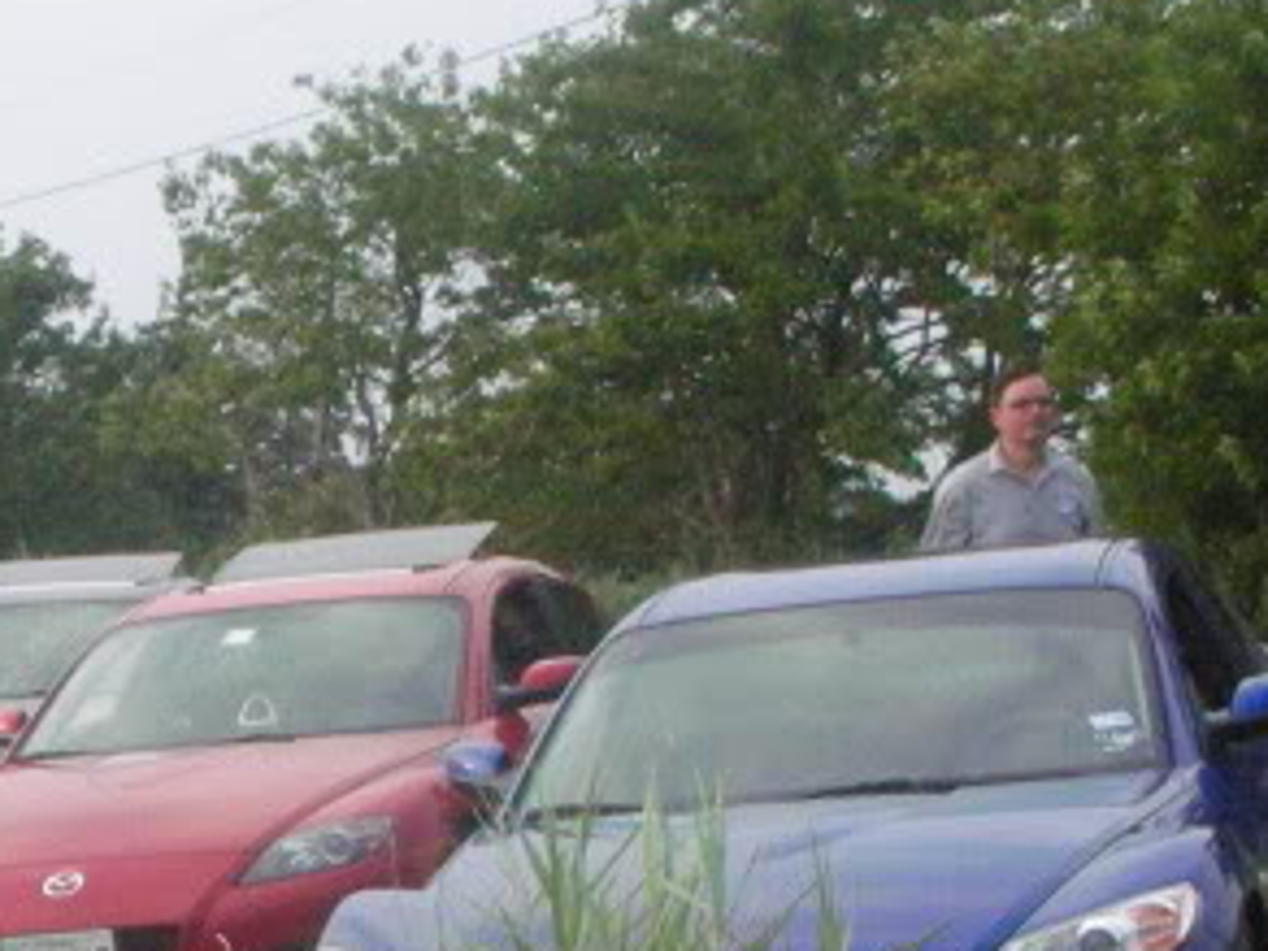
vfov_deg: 10.2
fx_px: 5311
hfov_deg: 13.4
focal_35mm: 145
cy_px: 925
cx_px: 17
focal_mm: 8.8
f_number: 10.5
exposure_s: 1/85.4
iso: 400
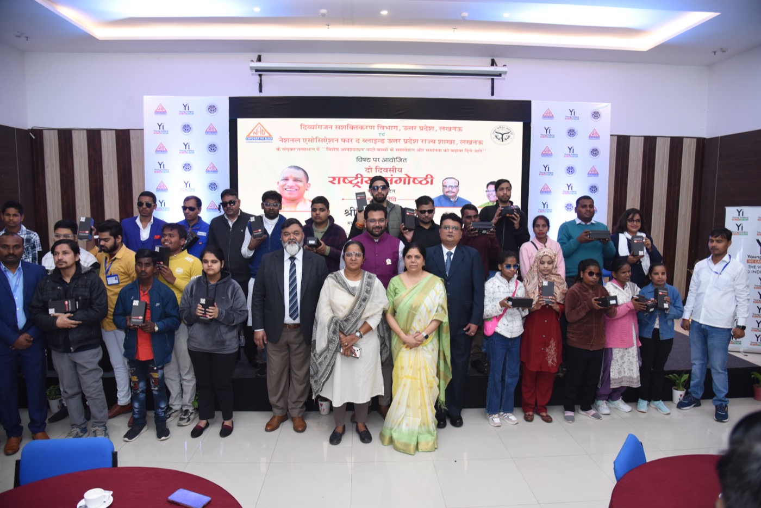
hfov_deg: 73.7
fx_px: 507
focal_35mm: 24
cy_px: 254
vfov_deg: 53.2
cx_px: 380
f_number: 4.5
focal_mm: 24
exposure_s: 1/125
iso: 1600
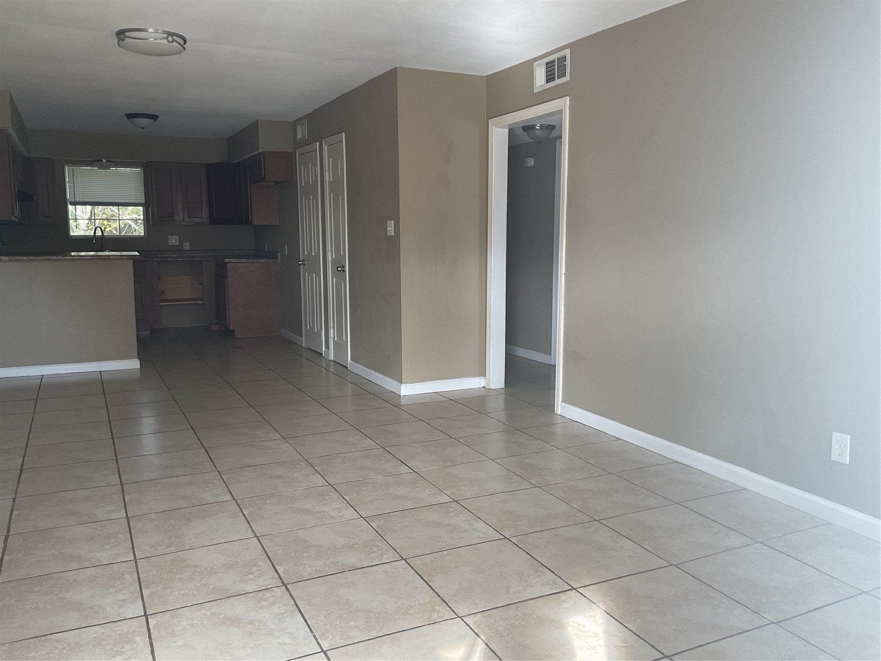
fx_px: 738
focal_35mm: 29
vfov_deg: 48.2
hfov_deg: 61.7
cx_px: 440
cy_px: 330
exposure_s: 1/120
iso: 50
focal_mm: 3
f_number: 1.8
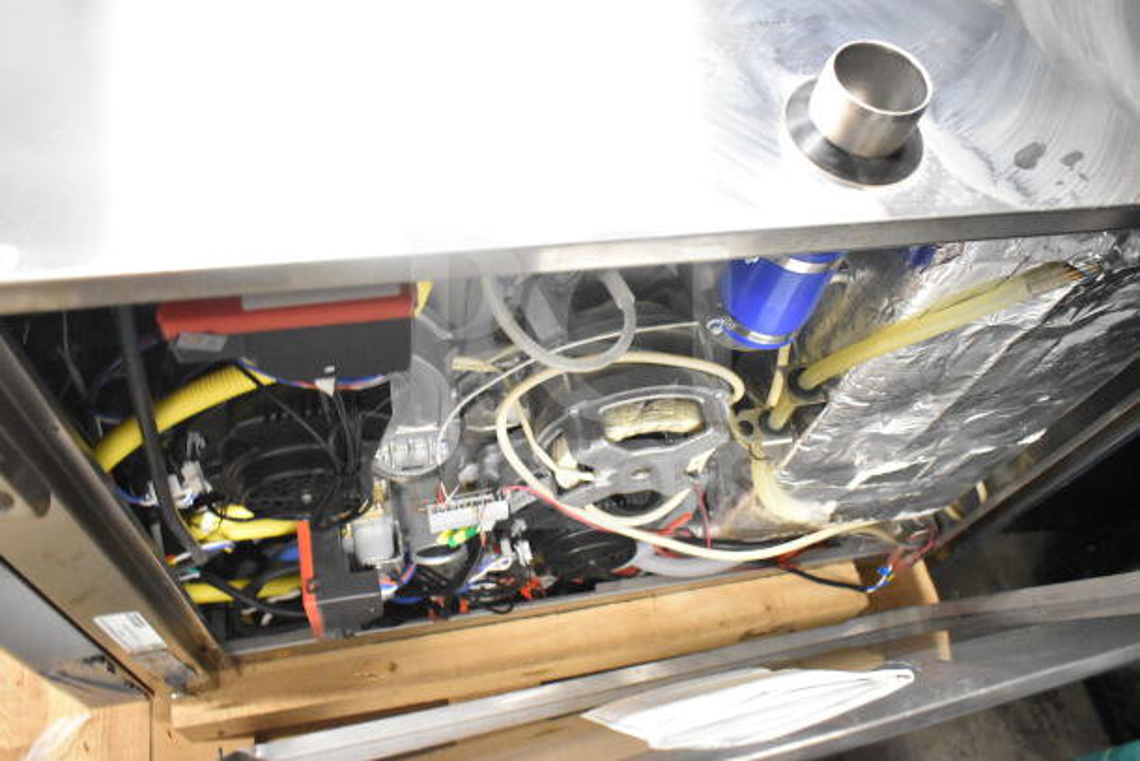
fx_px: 950
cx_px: 570
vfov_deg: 43.6
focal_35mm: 30
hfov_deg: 61.9
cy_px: 380
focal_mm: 20
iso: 9000
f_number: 3.8
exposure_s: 1/30
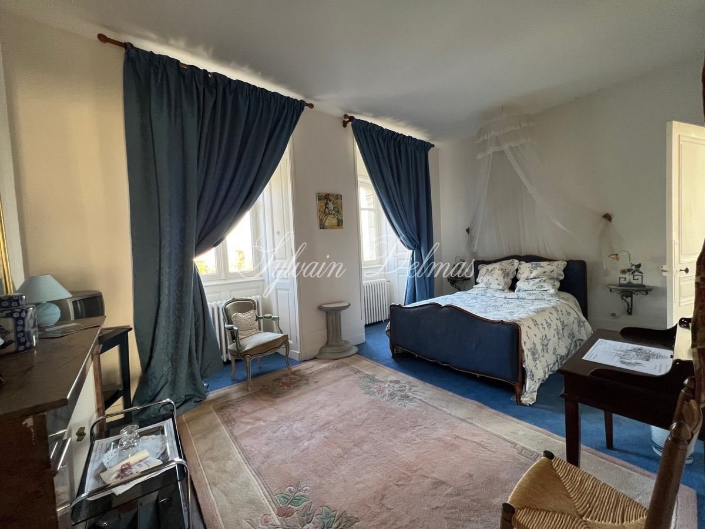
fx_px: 265
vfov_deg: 89.9
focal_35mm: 13
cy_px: 264
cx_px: 352
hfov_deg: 106.2
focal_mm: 1.57
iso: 250
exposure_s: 1/88
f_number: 1.8
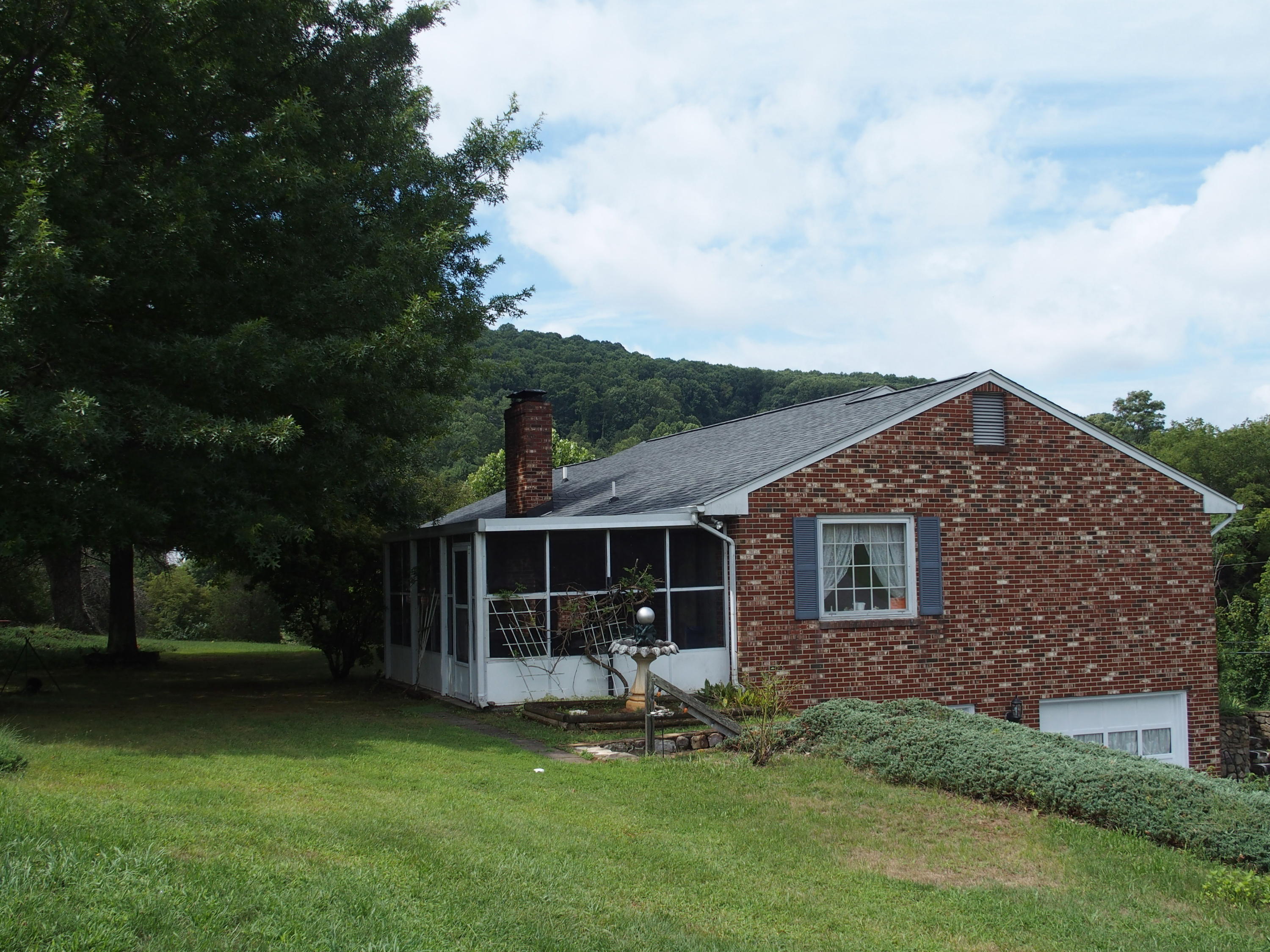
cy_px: 476
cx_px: 635
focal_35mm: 38
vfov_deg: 37.7
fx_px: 1394
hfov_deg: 49.0
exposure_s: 1/800
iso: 100
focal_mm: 8.1
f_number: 3.5
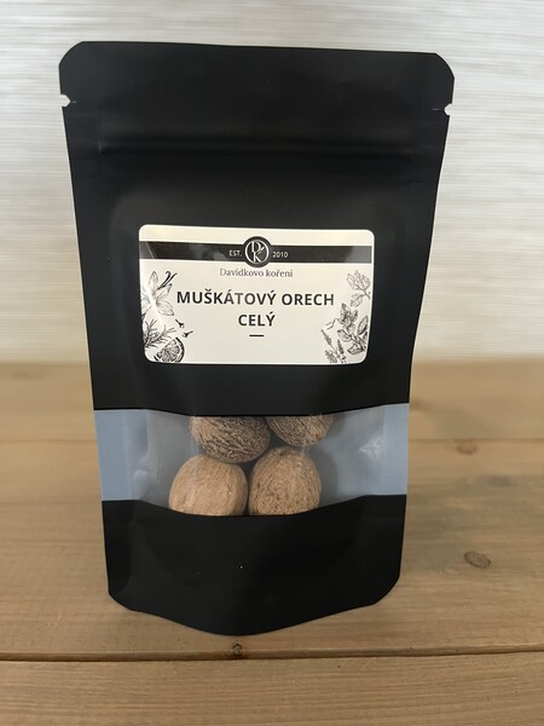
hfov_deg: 53.1
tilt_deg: -17.4
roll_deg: +0.7
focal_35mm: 26
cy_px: 363
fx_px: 545
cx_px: 272
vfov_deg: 67.3
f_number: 1.6
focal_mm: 5.1
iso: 250
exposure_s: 1/50
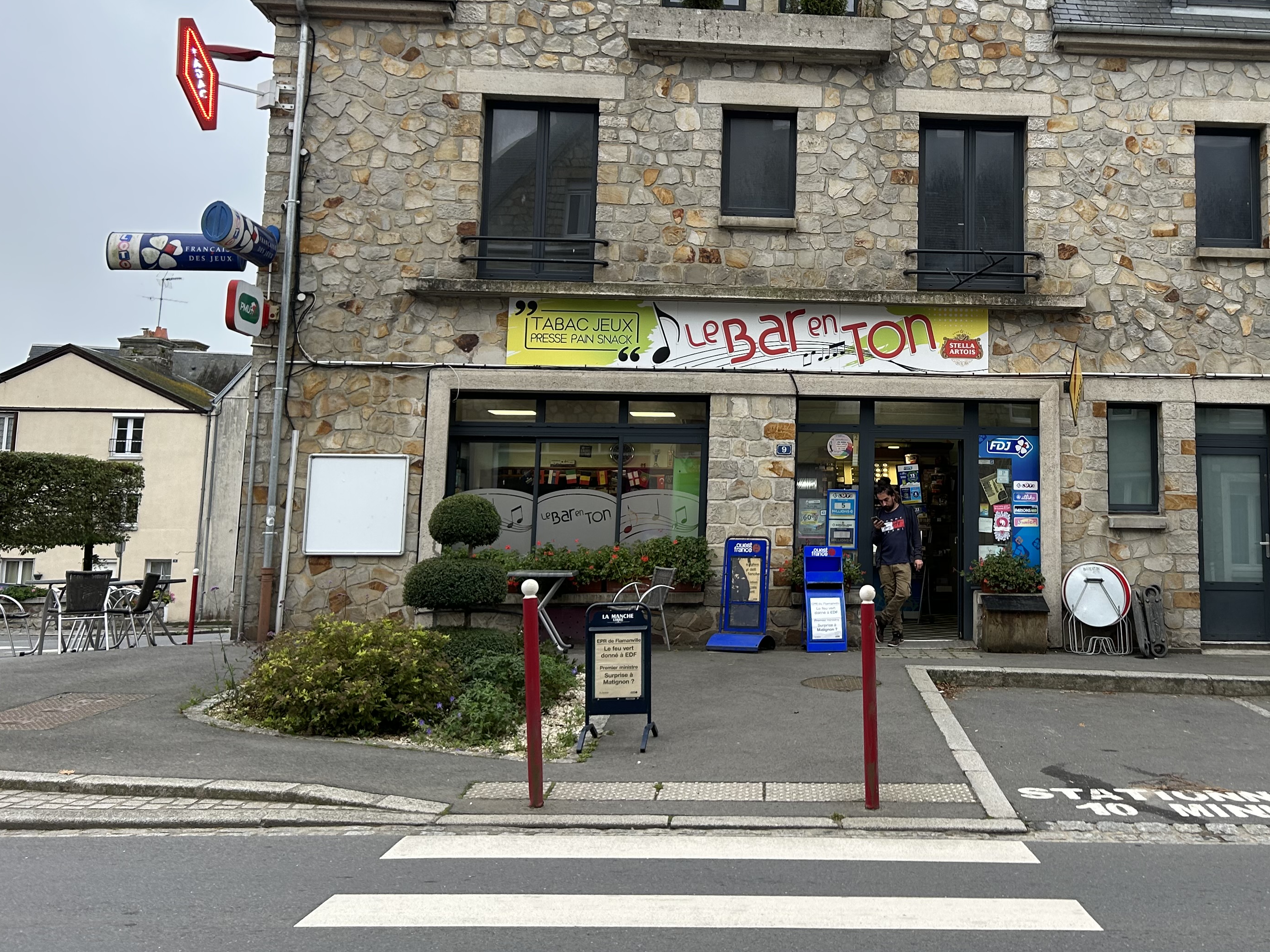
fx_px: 1394
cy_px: 327
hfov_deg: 47.7
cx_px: 896
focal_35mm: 38
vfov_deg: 37.4
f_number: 1.5
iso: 32
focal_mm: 5.7
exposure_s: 1/144
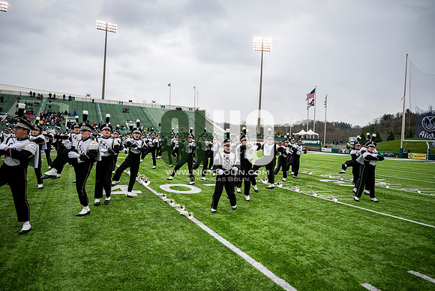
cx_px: 218
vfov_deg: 53.2
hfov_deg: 73.7
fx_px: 290
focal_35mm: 24
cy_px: 146
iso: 100
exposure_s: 1/500
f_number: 2.8
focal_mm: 24
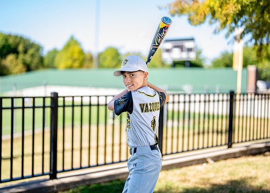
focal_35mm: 56
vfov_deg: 25.4
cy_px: 95
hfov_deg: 35.0
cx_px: 133
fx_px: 428
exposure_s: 1/1250
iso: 100
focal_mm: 50
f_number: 1.2
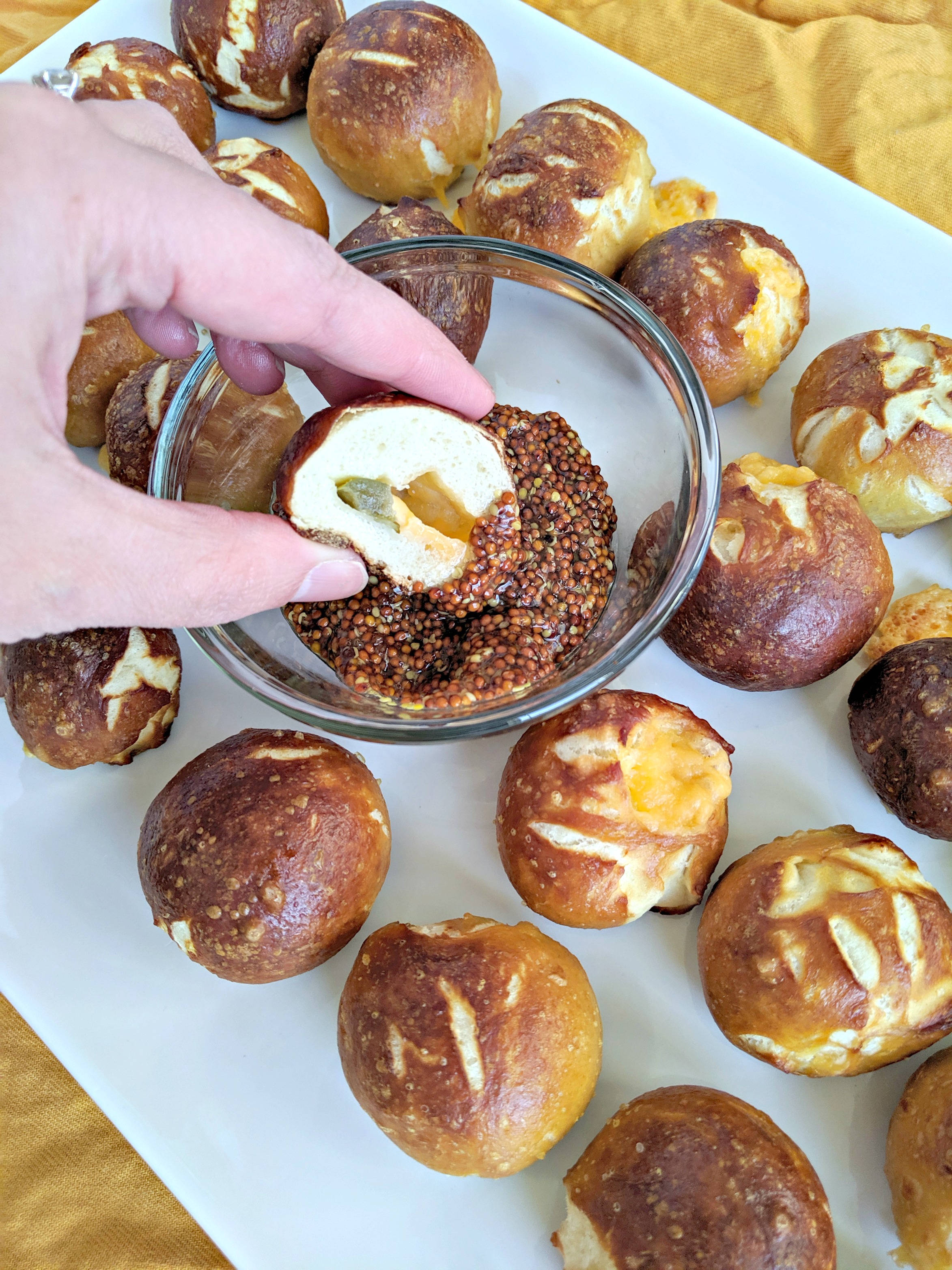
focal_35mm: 27
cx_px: 476
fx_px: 990
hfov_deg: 51.4
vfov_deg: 65.3
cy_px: 635
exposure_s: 1/120
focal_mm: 4.44
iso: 91
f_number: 1.8
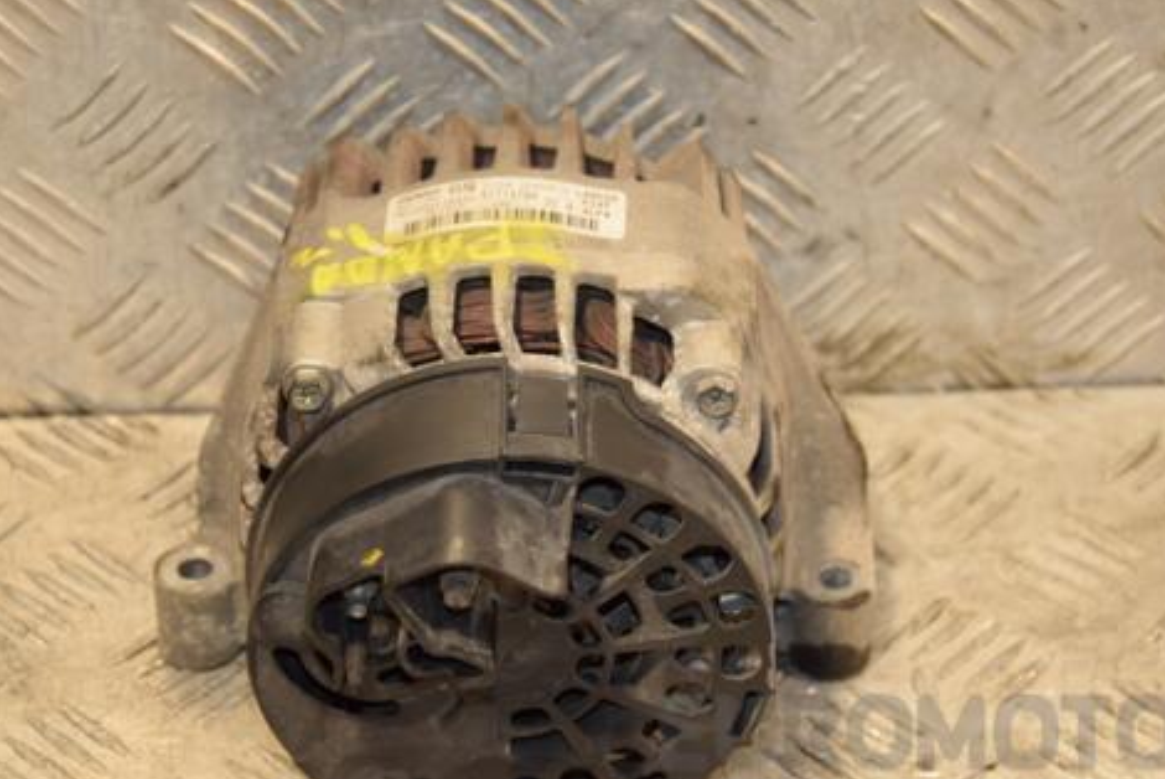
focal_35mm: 111
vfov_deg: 12.4
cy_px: 402
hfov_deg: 18.4
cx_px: 612
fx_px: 3594
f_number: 5
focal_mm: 58
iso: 800
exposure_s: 1/160
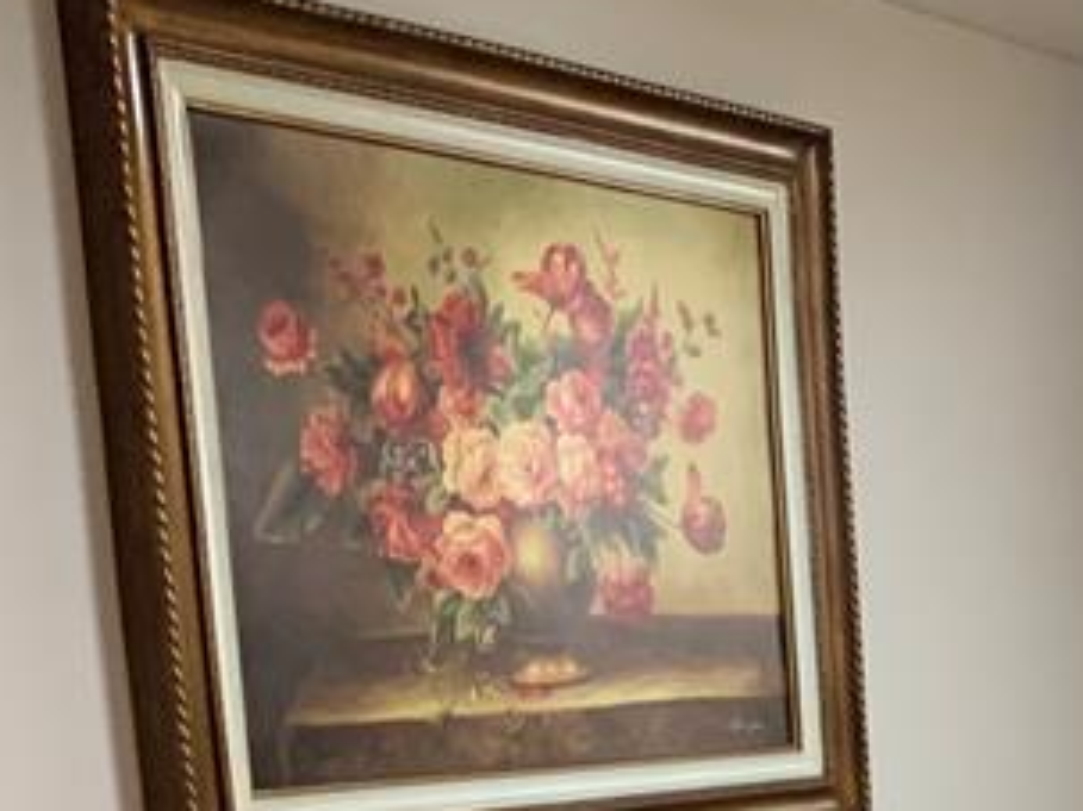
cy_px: 1215
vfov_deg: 15.5
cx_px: 1244
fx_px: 2752
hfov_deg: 21.0
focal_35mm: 88
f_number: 1.8
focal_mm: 4.25
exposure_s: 1/60
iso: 400
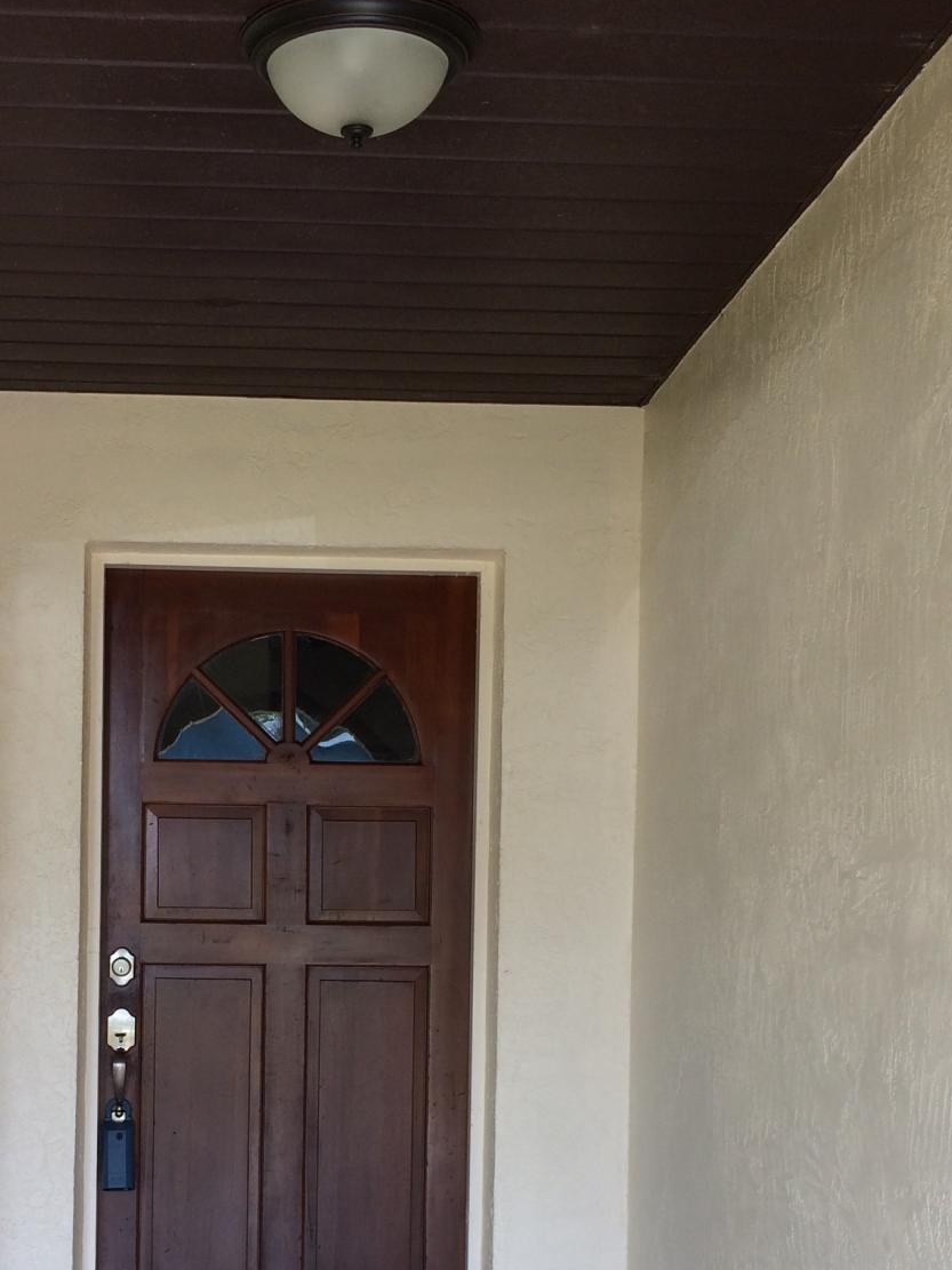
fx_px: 1981
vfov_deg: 34.9
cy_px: 934
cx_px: 309
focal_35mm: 54
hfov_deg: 26.9
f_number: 2.2
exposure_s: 1/121
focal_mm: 4.12
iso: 32
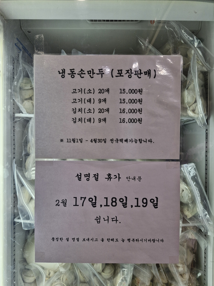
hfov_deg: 58.9
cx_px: 107
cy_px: 143
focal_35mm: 23
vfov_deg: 73.9
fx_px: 190
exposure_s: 1/120
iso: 80
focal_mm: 5.54
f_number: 1.8
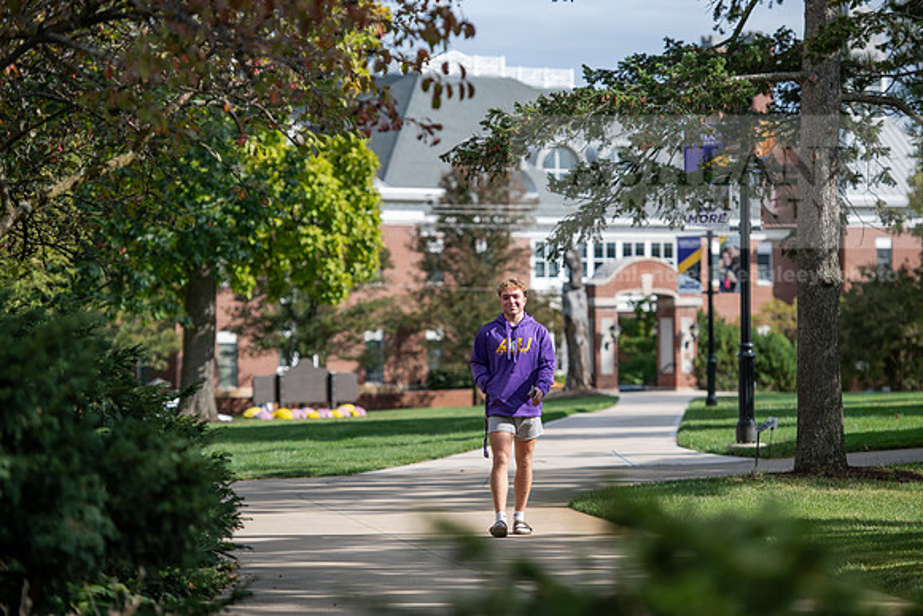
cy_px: 308
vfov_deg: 10.2
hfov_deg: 15.2
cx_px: 462
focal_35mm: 135
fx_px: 3462
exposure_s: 1/800
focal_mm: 135
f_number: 3.5
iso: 100
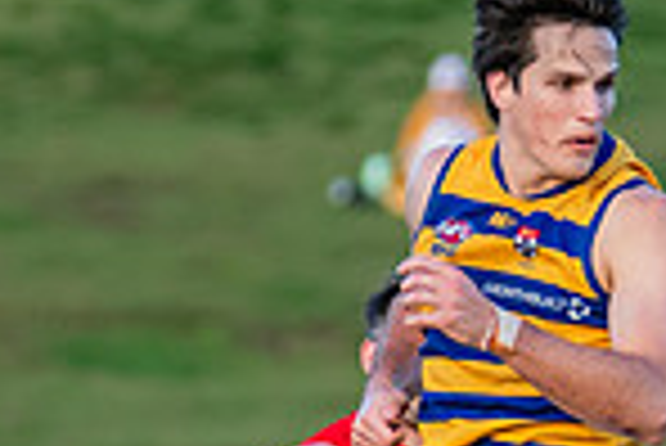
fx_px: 28203
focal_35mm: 1523
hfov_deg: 1.4
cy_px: 455
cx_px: 745
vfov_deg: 0.9
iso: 900
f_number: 4
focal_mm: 250
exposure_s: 1/1250
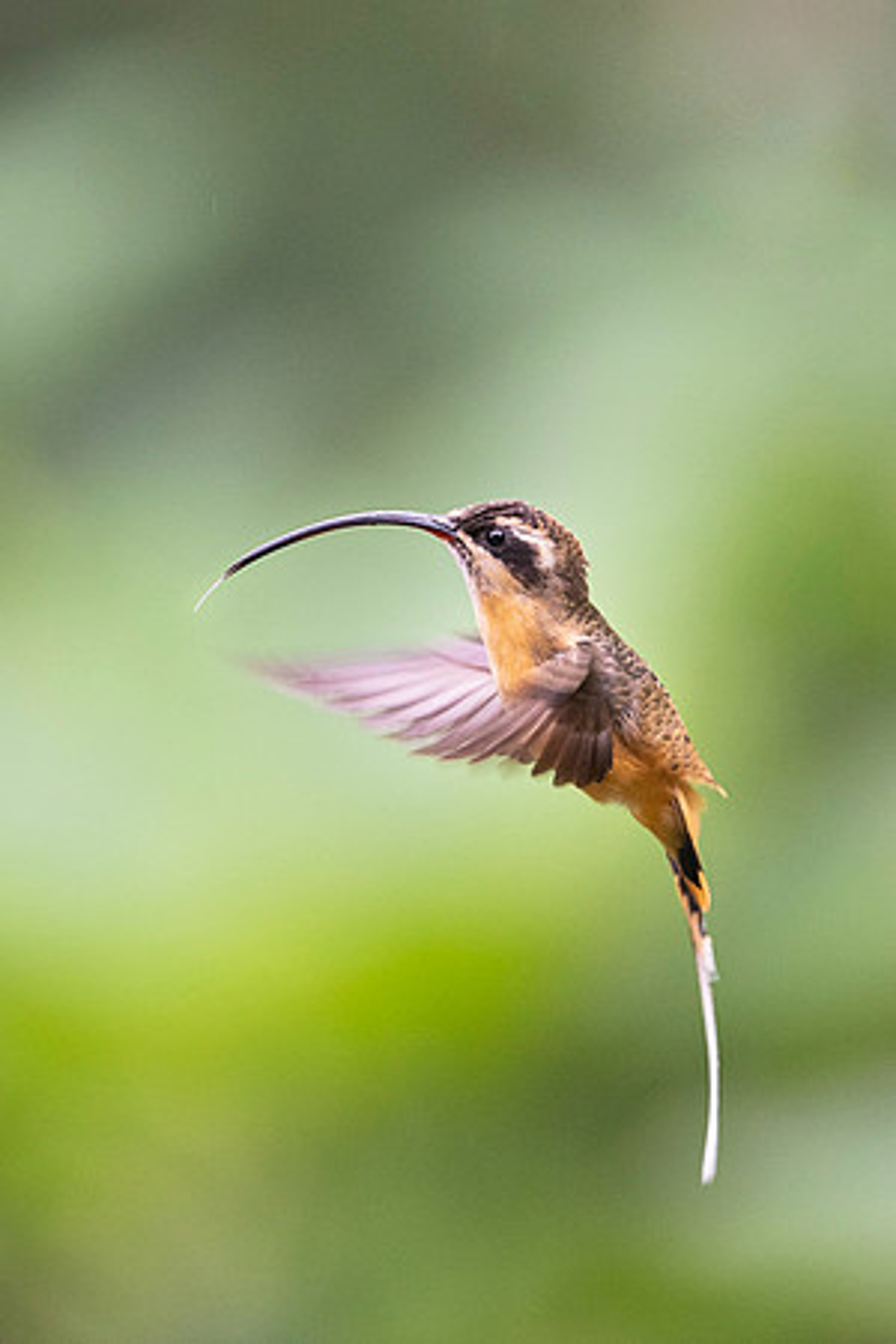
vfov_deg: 4.1
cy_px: 641
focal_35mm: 509
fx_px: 18990
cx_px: 424
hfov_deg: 2.7
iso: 2000
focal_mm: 270
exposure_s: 1/400
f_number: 4
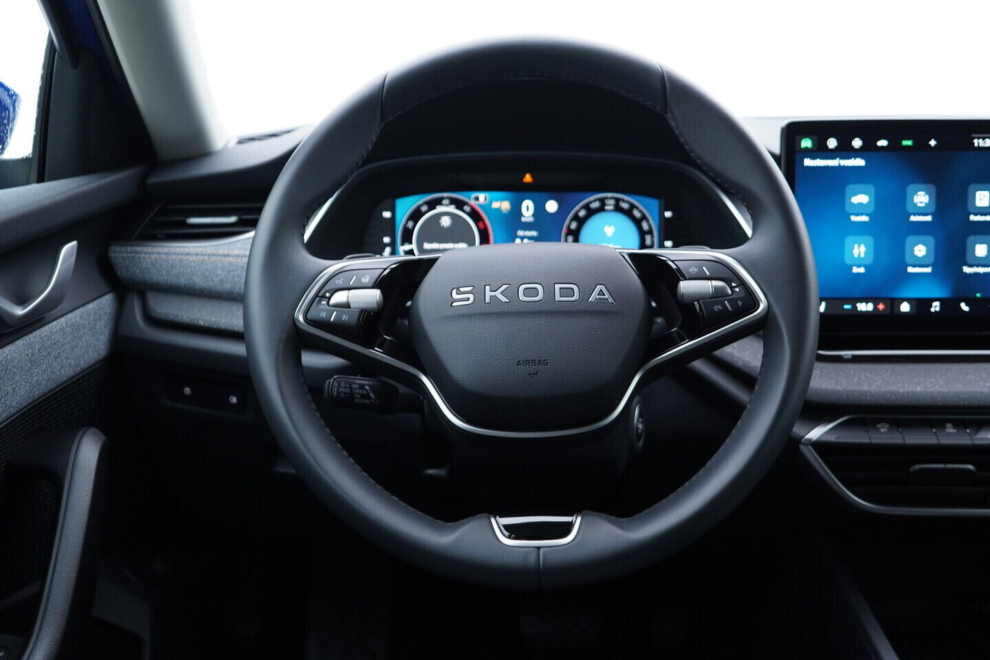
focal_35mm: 36
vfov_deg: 36.9
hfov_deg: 53.1
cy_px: 330
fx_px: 990
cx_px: 495
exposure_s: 1/40
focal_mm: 24
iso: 250
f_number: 2.8
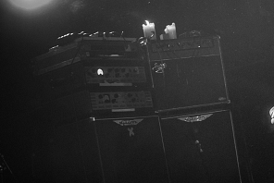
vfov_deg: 16.1
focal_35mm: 85
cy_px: 62
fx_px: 648
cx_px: 328
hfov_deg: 22.1
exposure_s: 1/80
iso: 1000
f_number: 2.8
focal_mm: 35
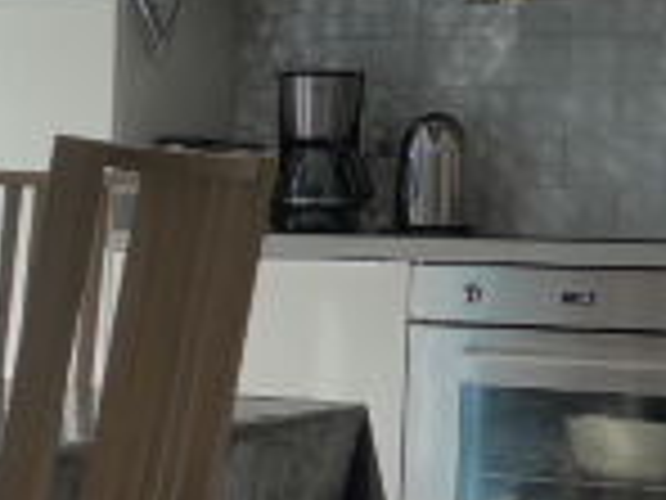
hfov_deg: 14.7
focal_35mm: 125
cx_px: -328
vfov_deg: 11.8
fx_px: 2405
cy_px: 338
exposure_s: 1/500
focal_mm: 6
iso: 160
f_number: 2
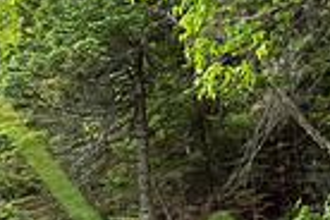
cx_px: 0
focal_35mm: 101
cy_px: 359
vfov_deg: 12.7
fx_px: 926
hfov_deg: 19.6
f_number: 5.6
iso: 400
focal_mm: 24
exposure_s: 1/500
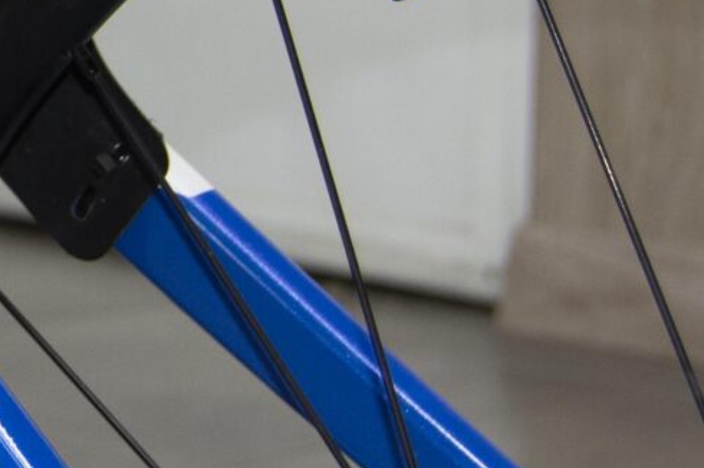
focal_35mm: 251
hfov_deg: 7.9
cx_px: -605
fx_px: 4905
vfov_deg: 5.4
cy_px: -209
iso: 400
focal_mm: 32
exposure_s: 1/100
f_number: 4.5
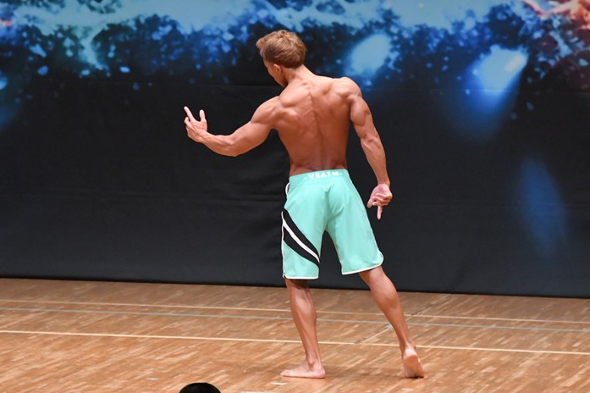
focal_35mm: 317
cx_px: 284
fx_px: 5193
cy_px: 204
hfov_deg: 6.5
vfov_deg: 4.3
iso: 8000
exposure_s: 1/400
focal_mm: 190
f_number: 5.6
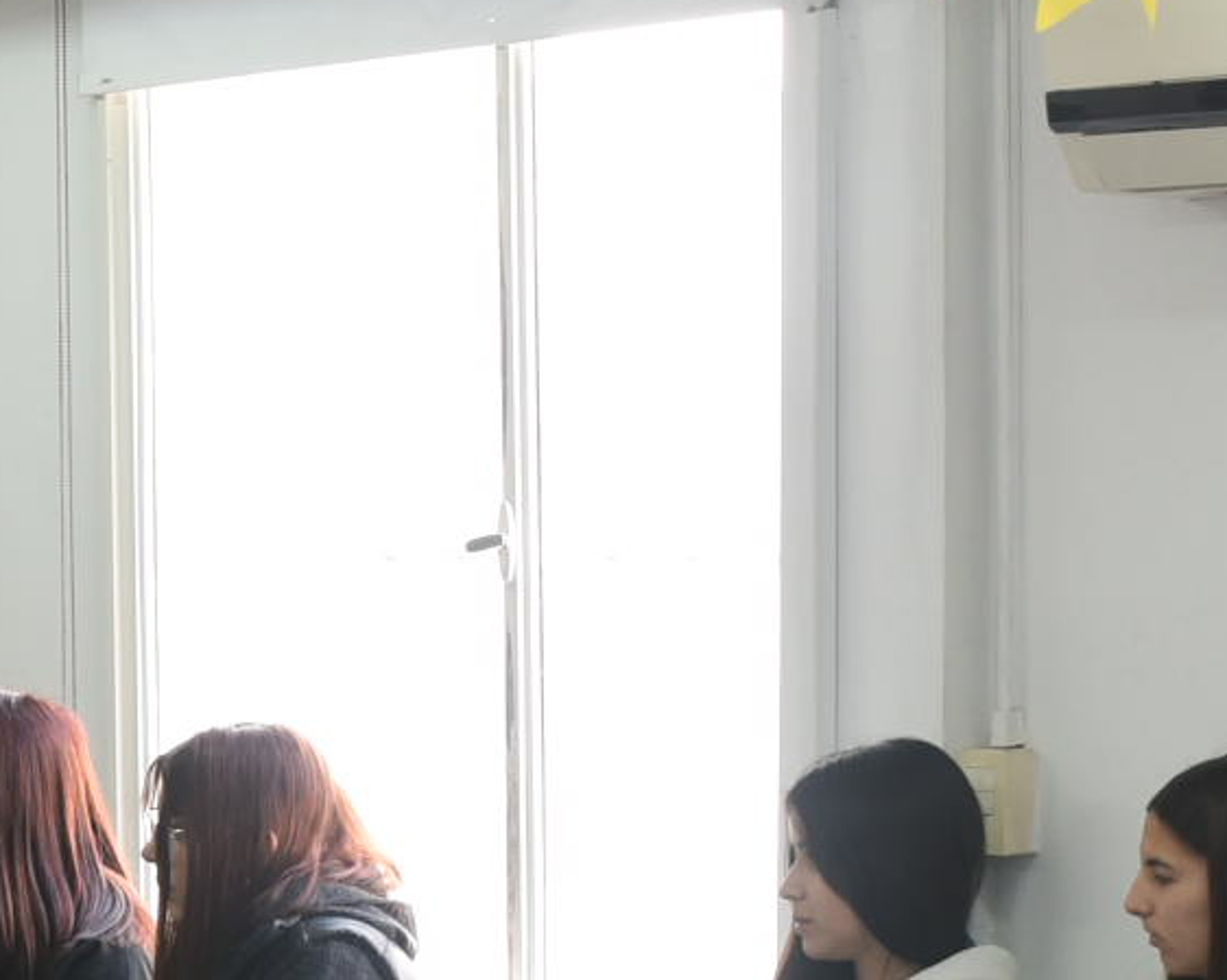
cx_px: -190
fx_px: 6388
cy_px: 1218
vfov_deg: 8.7
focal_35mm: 176
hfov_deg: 10.8
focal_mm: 35
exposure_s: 1/100
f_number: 5.6
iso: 800
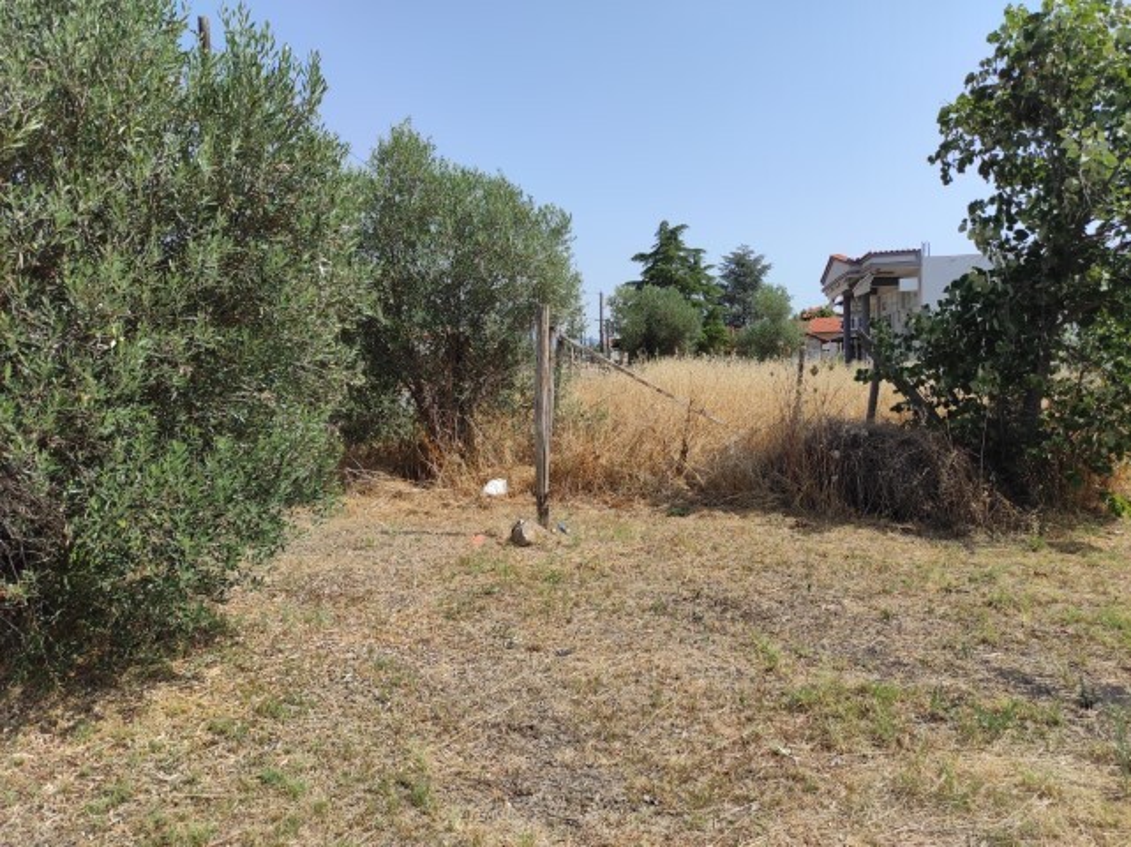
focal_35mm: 25
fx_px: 816
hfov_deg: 69.4
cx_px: 566
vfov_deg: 54.8
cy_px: 424
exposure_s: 1/1607
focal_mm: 5.43
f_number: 1.89
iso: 100
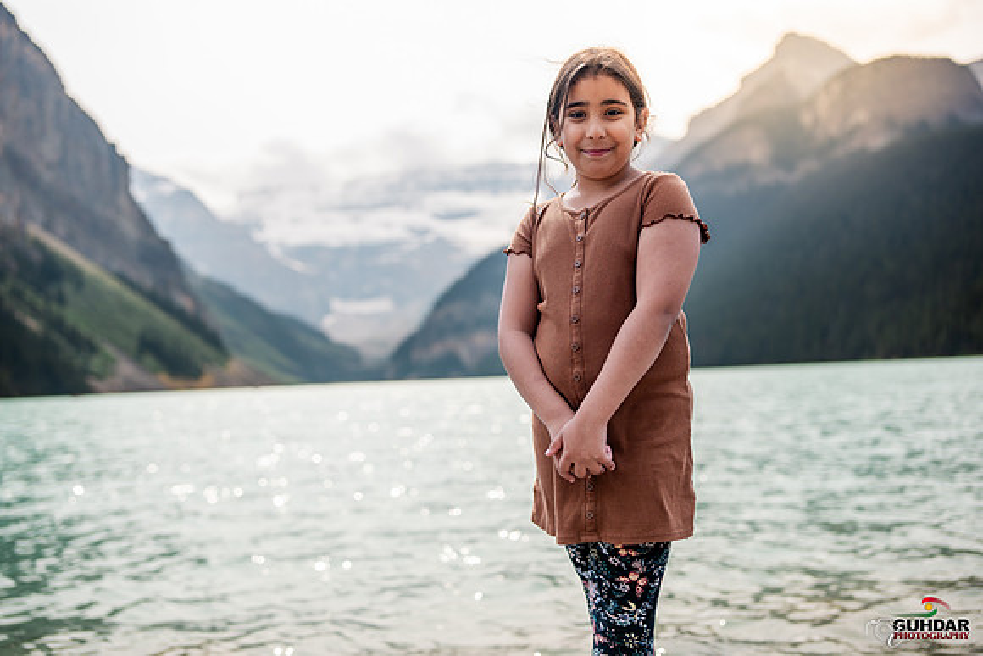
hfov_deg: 54.4
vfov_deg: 37.9
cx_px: 492
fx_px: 956
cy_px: 328
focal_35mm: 35
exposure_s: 1/4000
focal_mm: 35
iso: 200
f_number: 2
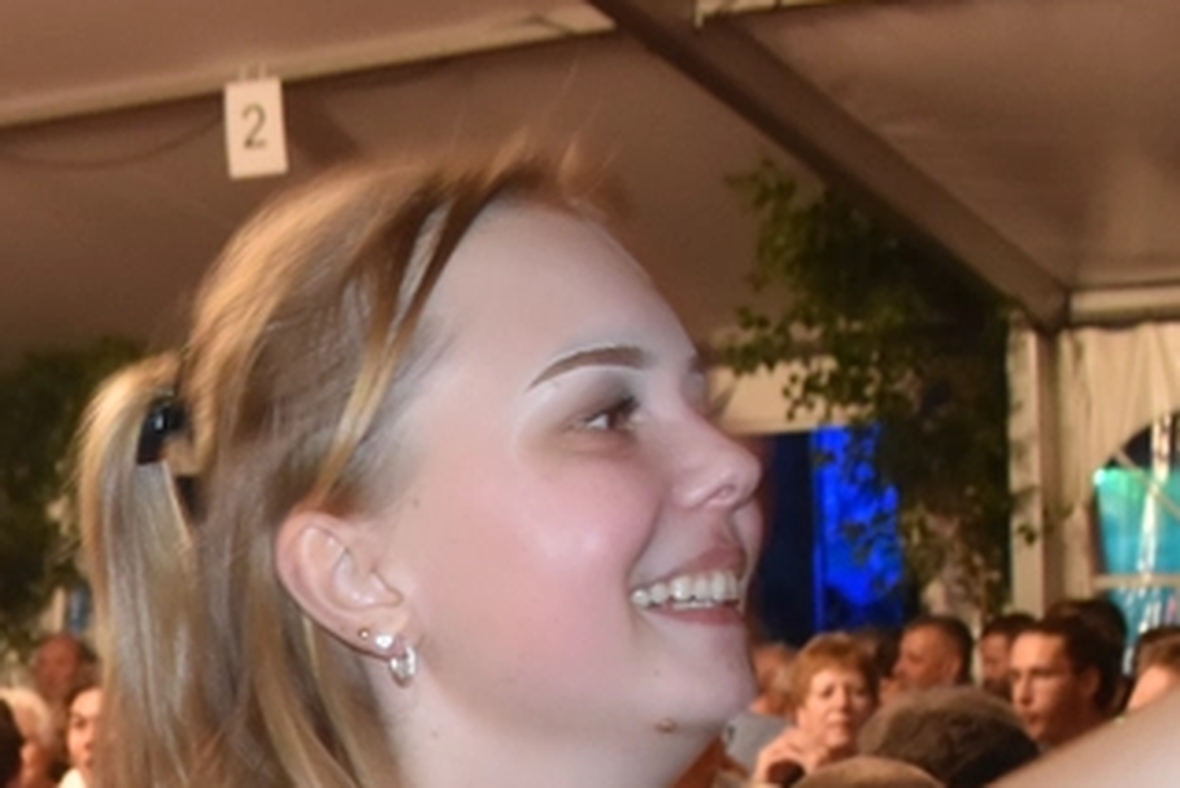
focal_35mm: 127
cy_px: 1180
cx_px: -348
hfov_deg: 15.4
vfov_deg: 10.4
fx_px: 4164
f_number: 3.5
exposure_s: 1/60
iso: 1400
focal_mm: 18
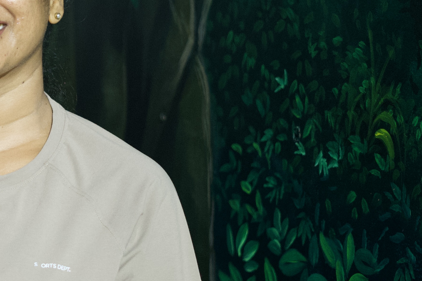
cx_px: -87
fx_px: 1981
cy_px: 152
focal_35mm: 169
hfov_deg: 11.9
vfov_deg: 8.1
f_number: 1.8
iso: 2000
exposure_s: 1/100
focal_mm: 50
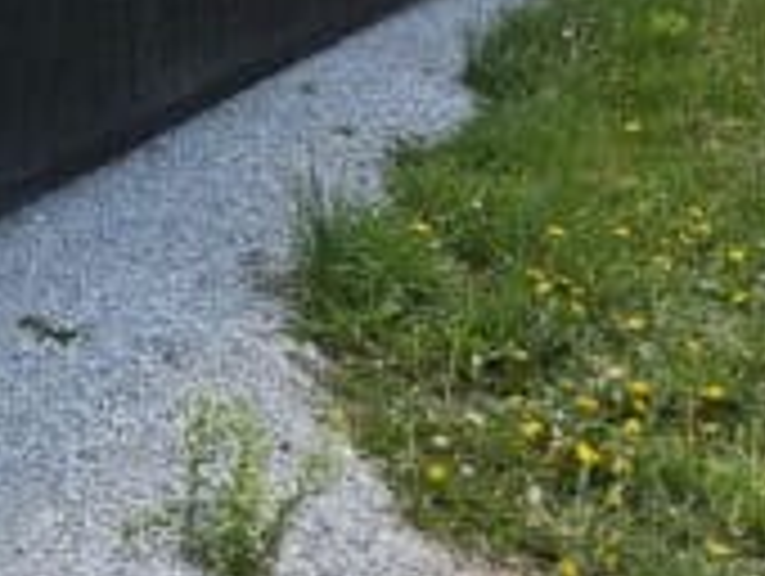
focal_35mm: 81
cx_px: -320
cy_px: -333
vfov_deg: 16.4
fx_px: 1793
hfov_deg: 21.1
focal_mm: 5.4
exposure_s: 1/2000
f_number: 1.8
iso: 80
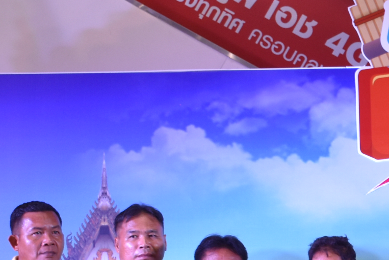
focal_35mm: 126
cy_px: 313
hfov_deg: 15.4
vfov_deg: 10.7
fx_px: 1362
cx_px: 531
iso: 400
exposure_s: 1/60
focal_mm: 22
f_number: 4
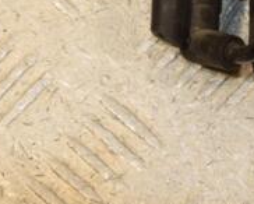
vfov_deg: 6.6
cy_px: -21
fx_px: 1746
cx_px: 331
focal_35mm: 232
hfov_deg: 8.2
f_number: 9
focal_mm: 50
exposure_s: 1/200
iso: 800
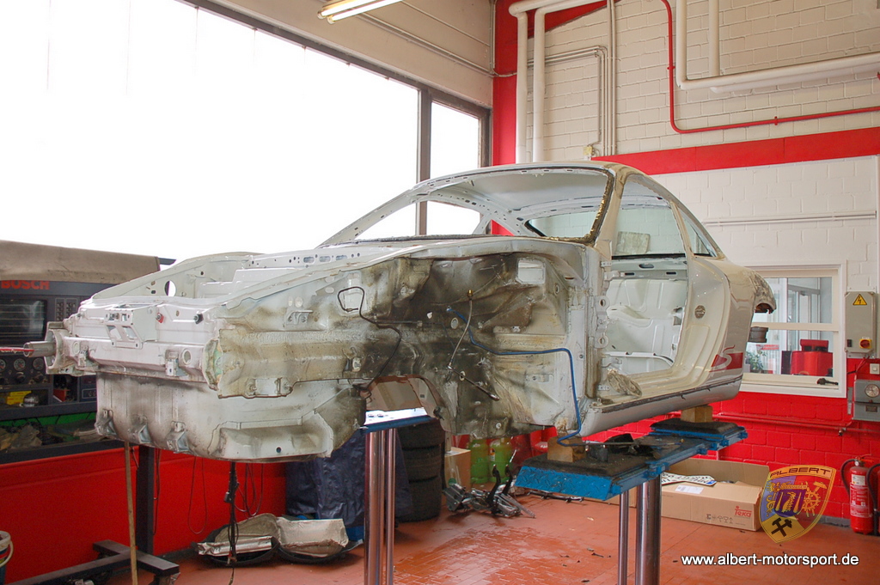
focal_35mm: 32
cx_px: 440
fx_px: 769
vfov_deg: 41.6
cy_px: 292
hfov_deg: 59.5
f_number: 3.5
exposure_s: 1/200
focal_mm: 21
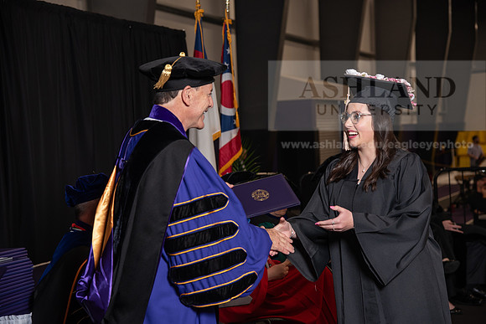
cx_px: 243
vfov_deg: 16.7
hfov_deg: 24.8
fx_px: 1107
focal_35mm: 82
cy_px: 162
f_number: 5
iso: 1000
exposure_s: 1/200
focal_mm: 82
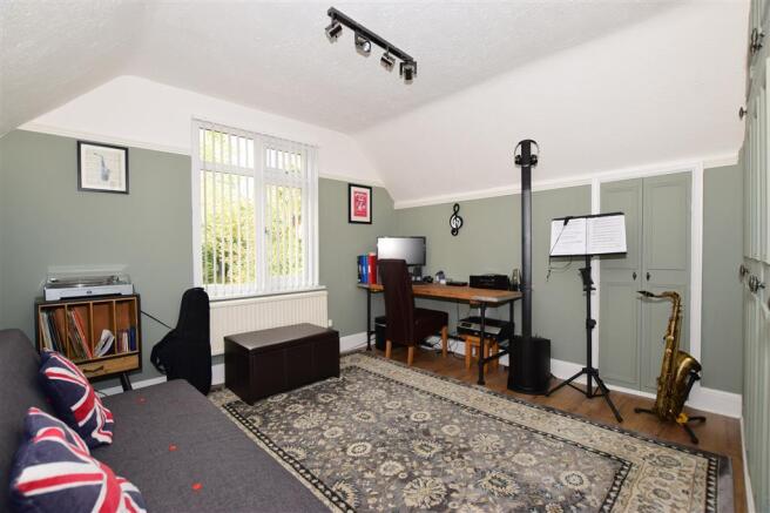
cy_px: 256
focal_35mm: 15
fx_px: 321
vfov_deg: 77.3
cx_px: 385
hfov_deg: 100.4
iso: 400
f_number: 6.3
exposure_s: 1/160
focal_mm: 10
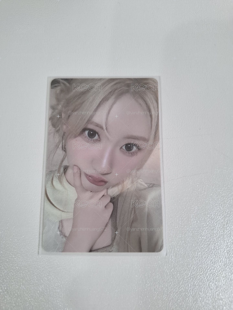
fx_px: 206
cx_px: 116
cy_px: 155
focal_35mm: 23
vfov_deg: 73.9
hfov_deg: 58.9
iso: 250
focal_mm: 5.54
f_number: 1.8
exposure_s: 1/120
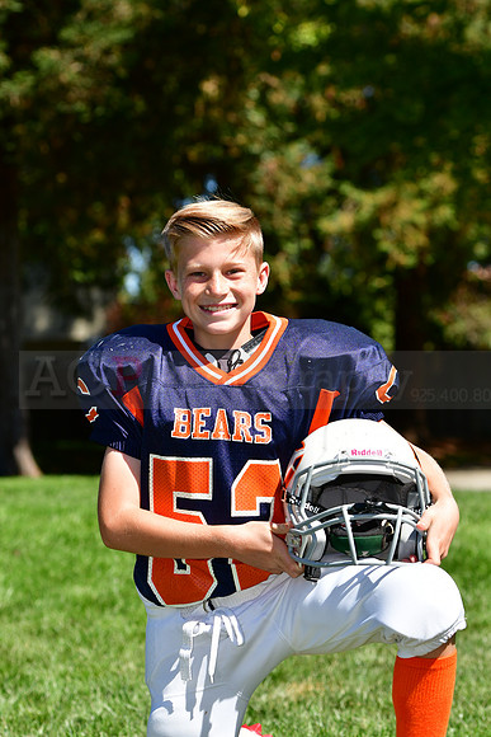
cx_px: 246
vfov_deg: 15.2
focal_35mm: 135
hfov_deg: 10.2
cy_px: 368
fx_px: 2760
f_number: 4.5
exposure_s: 1/3200
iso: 400
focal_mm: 90
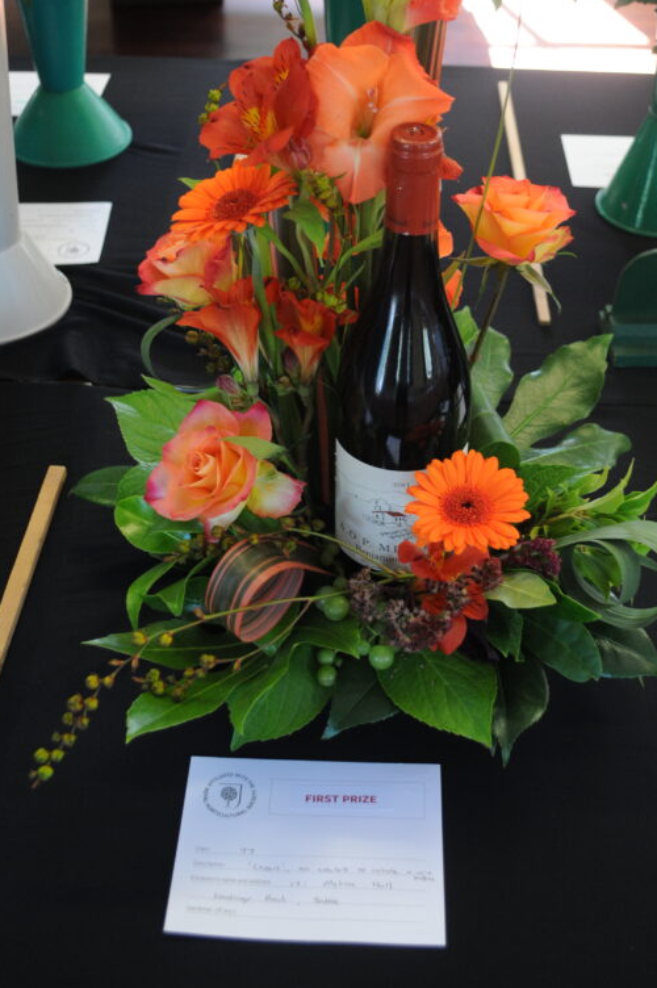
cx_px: 378
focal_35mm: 49
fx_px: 1344
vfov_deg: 40.0
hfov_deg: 27.4
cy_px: 344
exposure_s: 1/40
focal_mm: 24
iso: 640
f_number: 4
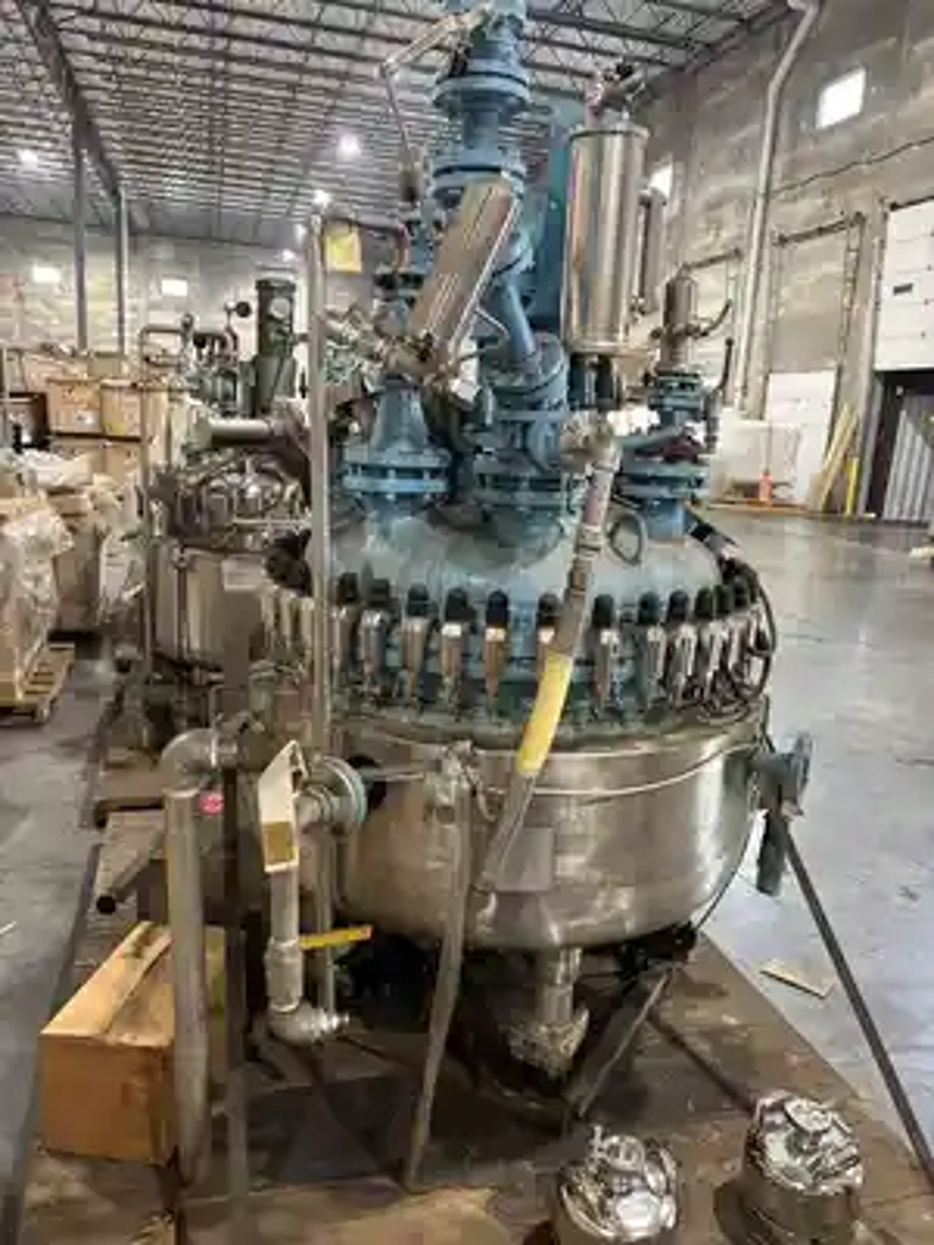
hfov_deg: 53.1
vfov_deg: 67.3
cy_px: 622
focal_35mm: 26
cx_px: 467
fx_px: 935
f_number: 1.6
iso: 400
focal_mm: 5.96
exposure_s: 1/60
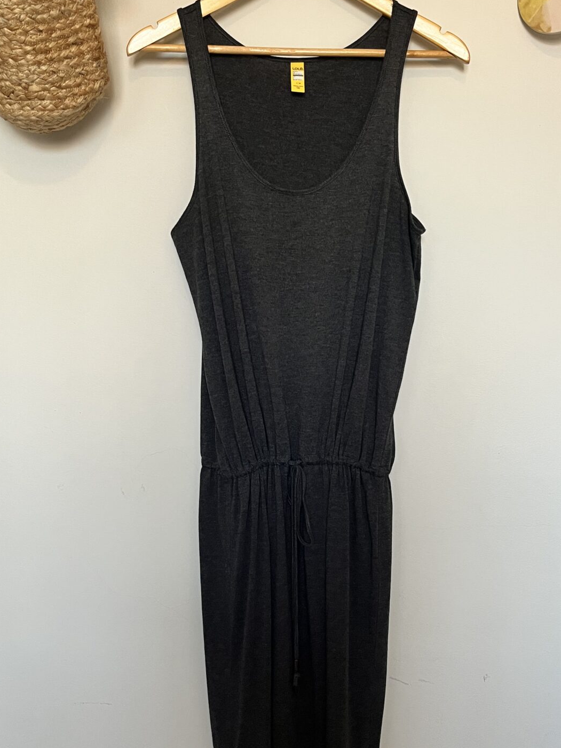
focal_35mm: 38
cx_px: 283
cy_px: 437
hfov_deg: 37.7
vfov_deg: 48.8
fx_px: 821
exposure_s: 1/60
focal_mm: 5.1
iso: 125
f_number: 1.6
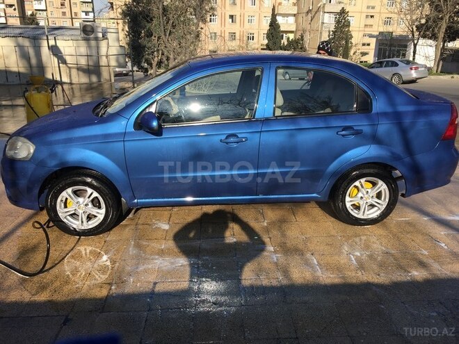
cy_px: 172
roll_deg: -1.0
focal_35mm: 29
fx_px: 385
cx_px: 230
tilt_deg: -20.2
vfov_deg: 48.2
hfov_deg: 61.7
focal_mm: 4.15
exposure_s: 1/1464
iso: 32
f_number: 2.2
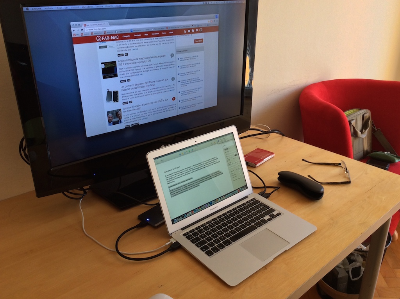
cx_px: 200
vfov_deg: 44.1
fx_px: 369
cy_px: 150
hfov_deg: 56.9
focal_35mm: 32
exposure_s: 1/30
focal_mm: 3.3
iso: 32
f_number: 2.4
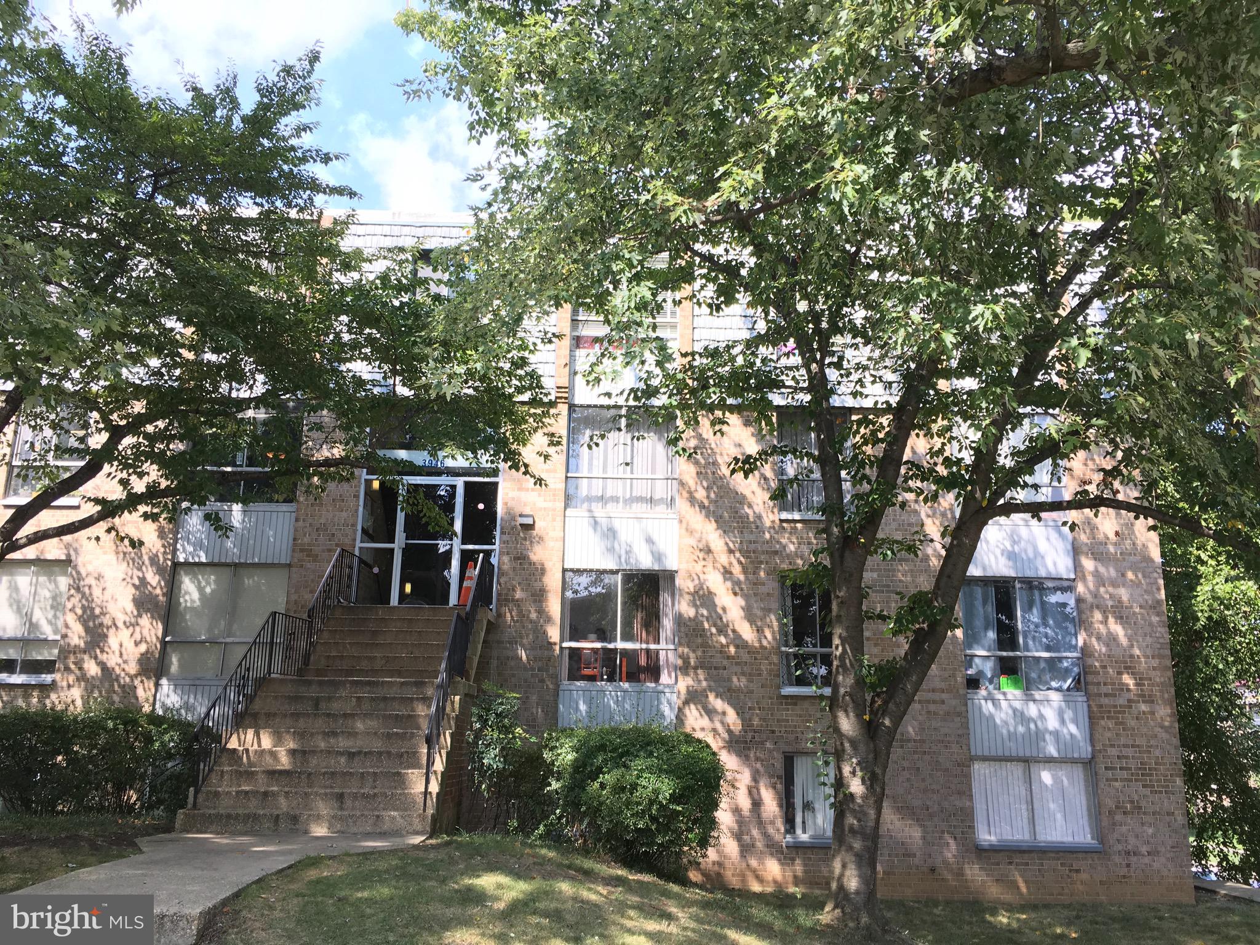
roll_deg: -0.8
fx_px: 1056
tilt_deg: +15.4
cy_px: 472
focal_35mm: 29
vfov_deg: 48.2
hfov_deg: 61.7
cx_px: 630
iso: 25
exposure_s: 1/202
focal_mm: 4.15
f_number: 2.2
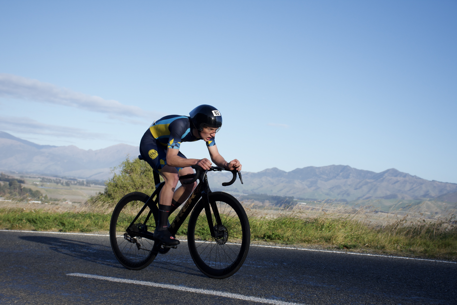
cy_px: 152
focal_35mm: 60
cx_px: 228
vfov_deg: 22.6
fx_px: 762
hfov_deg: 33.4
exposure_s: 1/1600
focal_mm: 40
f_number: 6.3
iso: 400
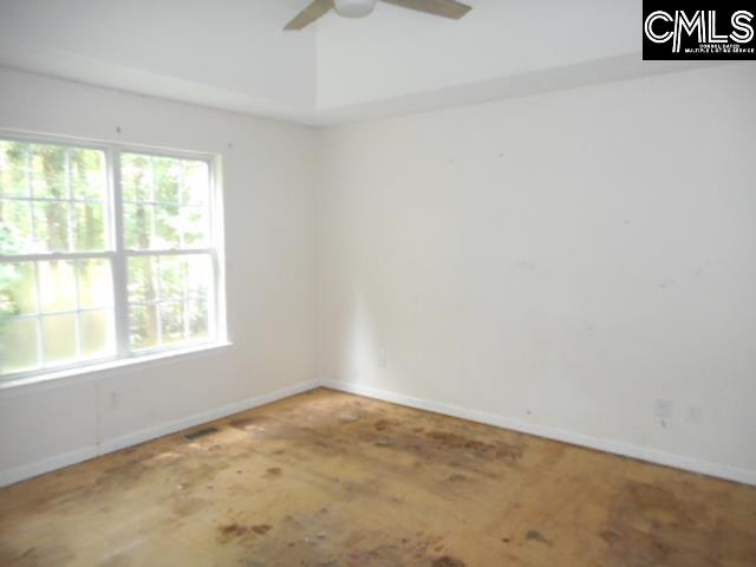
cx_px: 378
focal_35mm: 25
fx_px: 546
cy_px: 284
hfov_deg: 69.4
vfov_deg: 54.9
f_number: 3.7
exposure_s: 1/25
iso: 640
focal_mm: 4.5
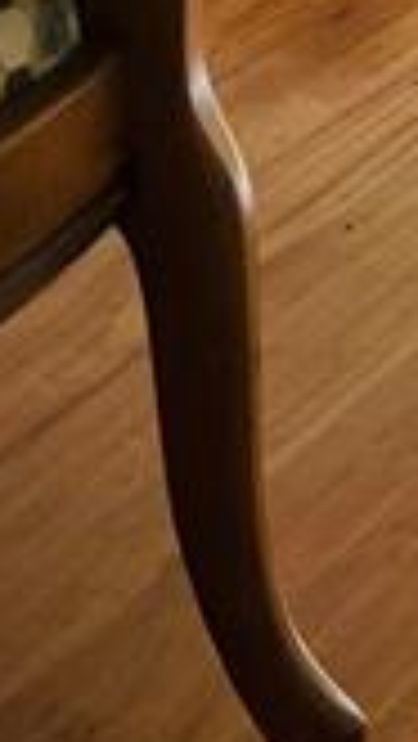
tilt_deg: -10.4
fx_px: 2597
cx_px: 1137
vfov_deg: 14.3
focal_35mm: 132
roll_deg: +1.5
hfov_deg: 8.2
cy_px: -598
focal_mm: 5.1
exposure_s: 1/120
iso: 50
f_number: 1.6
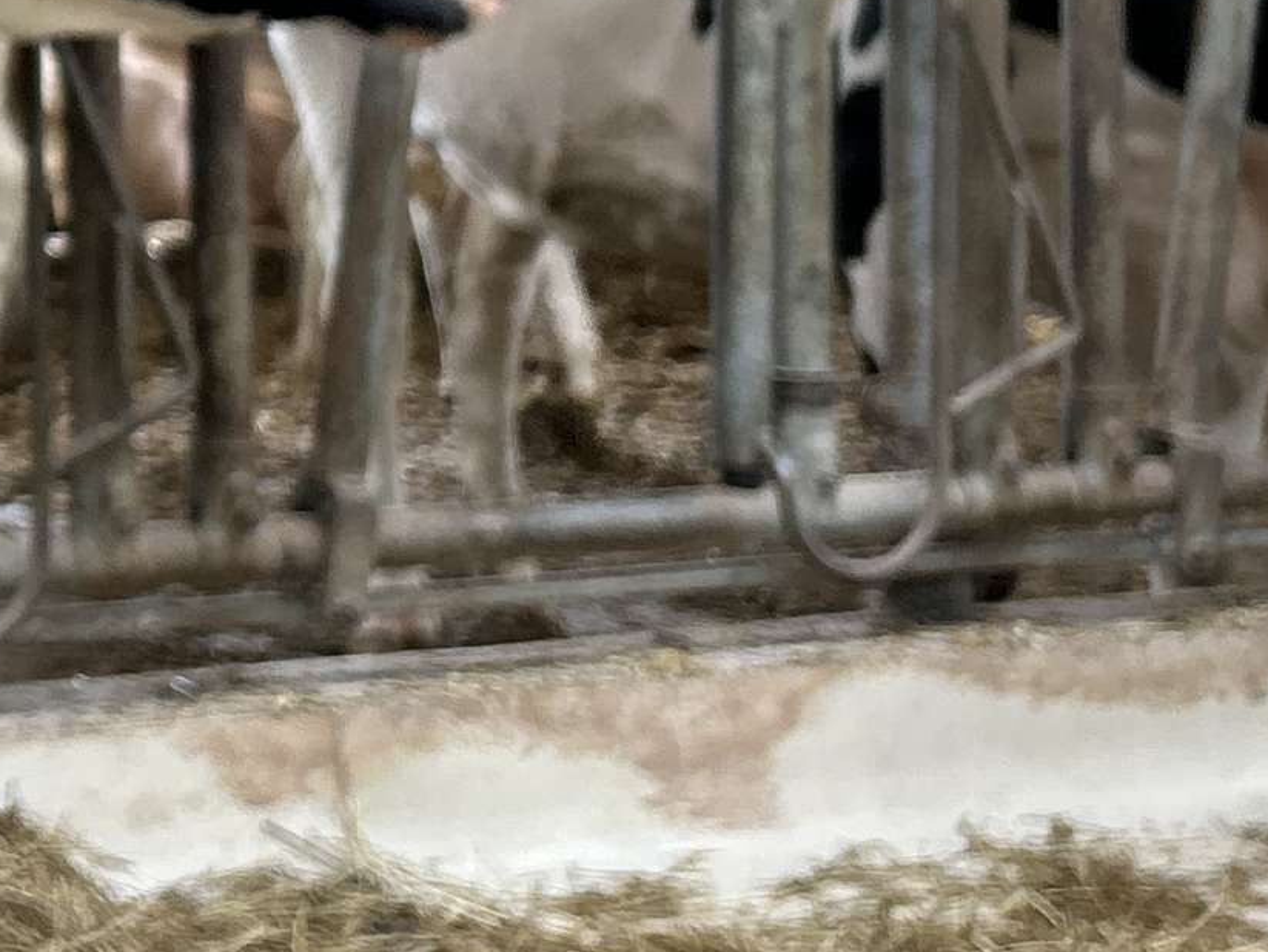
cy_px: -219
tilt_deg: -0.5
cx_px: -641
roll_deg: +0.1
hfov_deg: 18.0
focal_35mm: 97
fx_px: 3555
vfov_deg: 14.7
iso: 100
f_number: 1.5
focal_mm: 5.7
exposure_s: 1/121
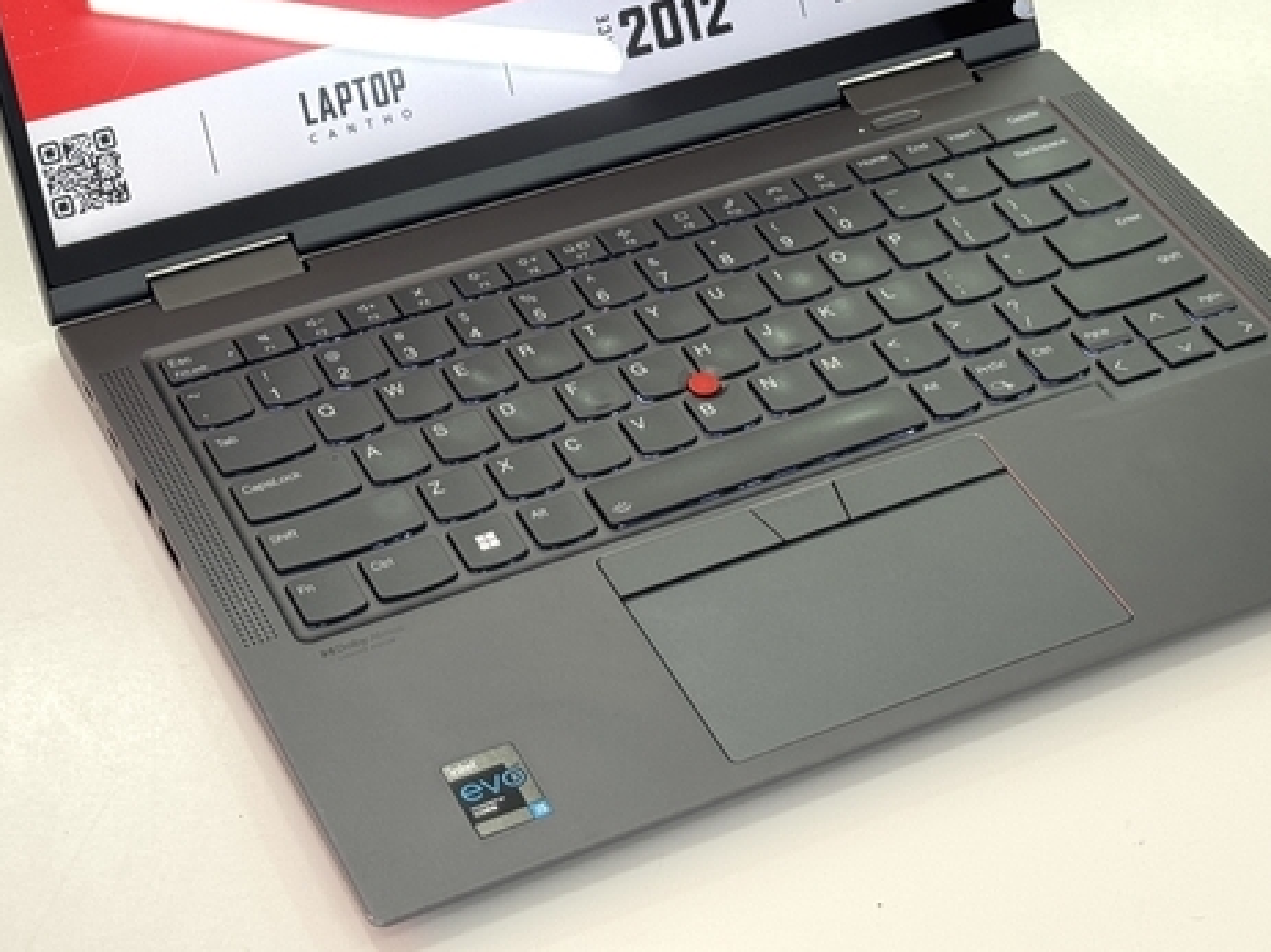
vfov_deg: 17.6
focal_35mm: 83
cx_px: 604
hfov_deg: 23.6
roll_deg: -0.9
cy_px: 132
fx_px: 3047
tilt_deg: -37.1
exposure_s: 1/121
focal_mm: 6.76
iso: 80
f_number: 1.78
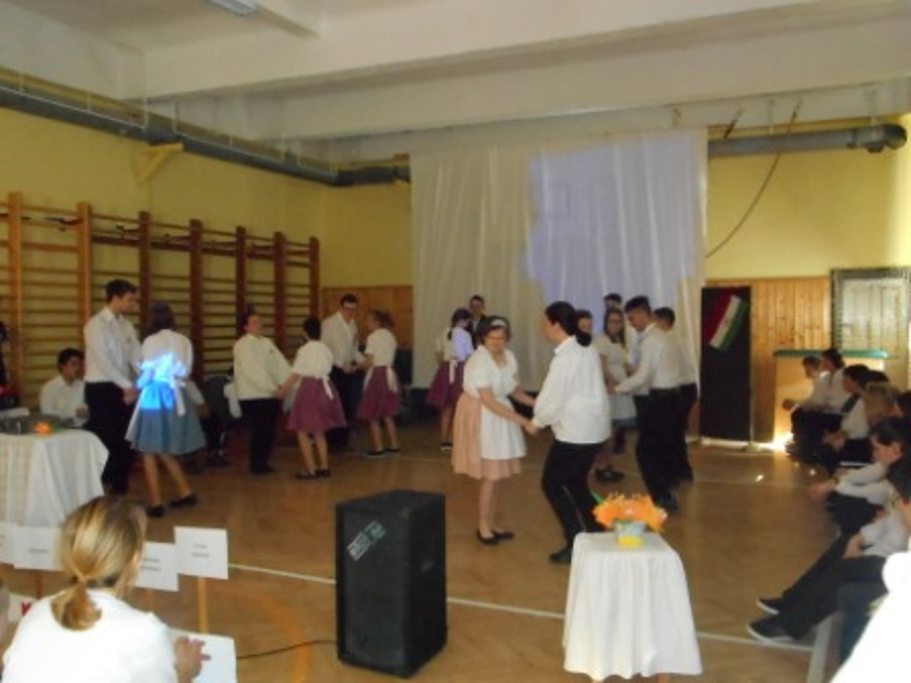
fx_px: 895
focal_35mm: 34
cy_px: 342
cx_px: 456
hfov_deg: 54.0
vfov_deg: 41.8
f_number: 4.2
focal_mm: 6
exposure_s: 1/30
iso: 1250
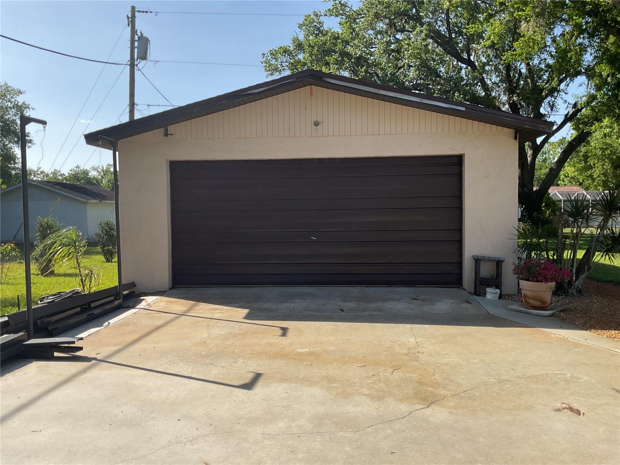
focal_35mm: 29
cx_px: 310
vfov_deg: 48.2
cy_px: 232
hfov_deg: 61.7
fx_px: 519
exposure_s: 1/1786
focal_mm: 3
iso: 16
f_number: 1.8
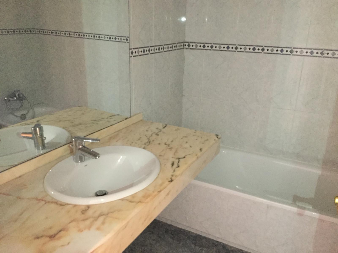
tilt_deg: -19.9
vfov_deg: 45.4
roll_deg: -1.0
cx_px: 169
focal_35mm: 31
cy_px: 126
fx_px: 303
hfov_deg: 58.4
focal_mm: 3.3
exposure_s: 1/17
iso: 400
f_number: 2.4
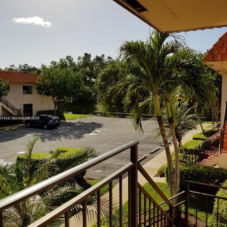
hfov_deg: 49.7
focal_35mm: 33
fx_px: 245
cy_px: 119
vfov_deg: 49.7
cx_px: 112
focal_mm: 4.25
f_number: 1.7
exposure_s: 1/7576
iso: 50
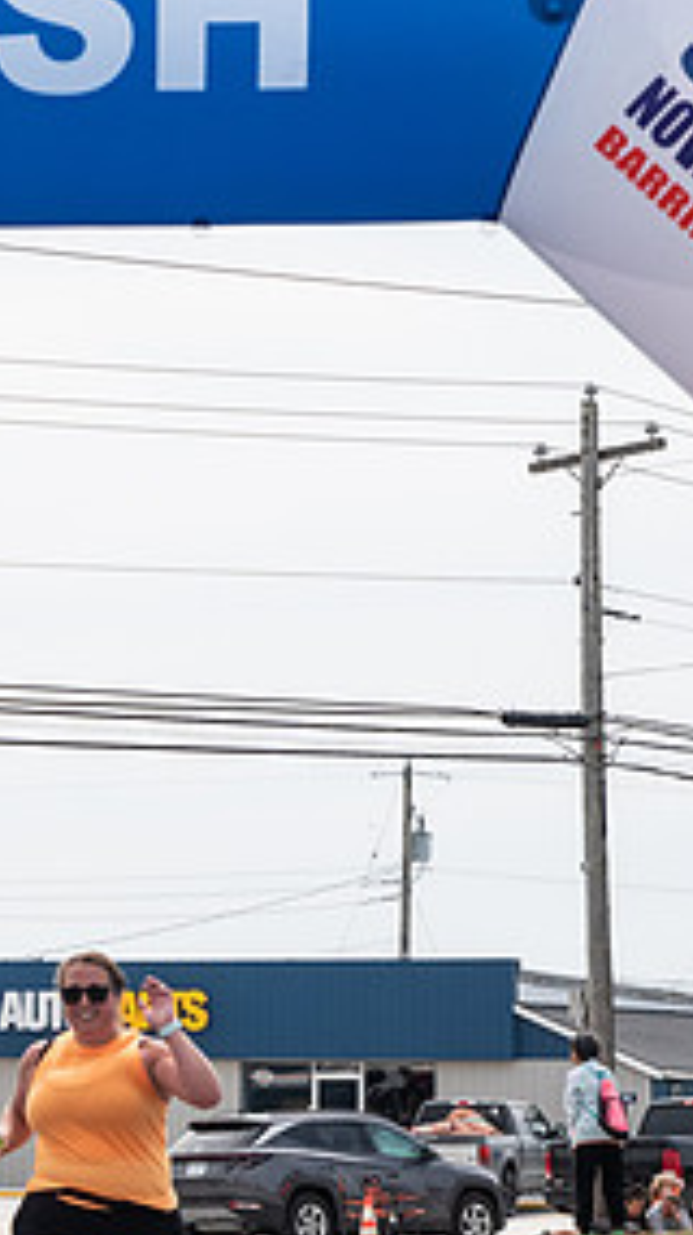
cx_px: -183
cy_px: 915
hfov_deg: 8.0
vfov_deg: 14.4
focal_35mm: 149
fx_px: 4875
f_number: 4
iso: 800
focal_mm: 56
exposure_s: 1/4000
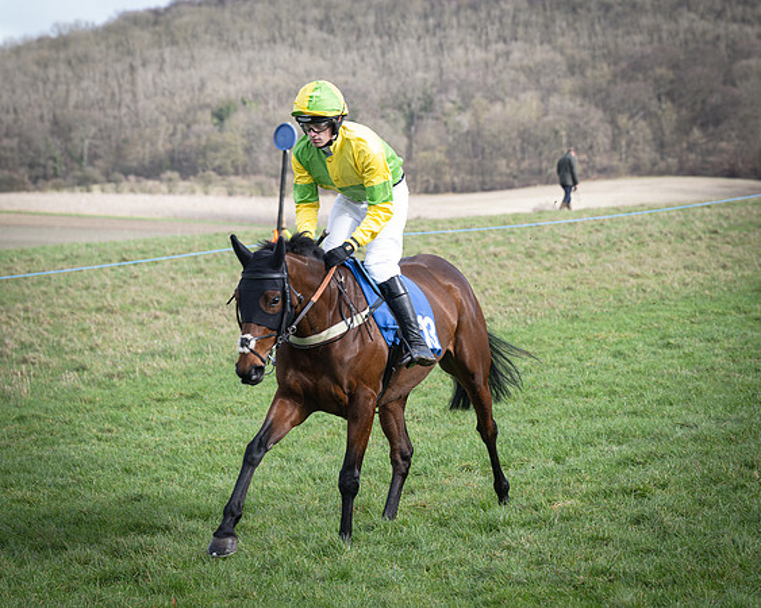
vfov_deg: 11.2
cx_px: 372
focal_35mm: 138
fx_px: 3101
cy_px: 264
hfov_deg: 14.0
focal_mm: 103
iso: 400
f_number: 5
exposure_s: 1/640
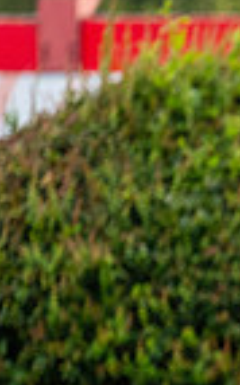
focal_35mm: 1242
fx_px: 13037
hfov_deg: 1.1
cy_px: 505
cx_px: 717
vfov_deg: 1.7
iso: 800
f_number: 4
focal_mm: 300
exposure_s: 1/1000
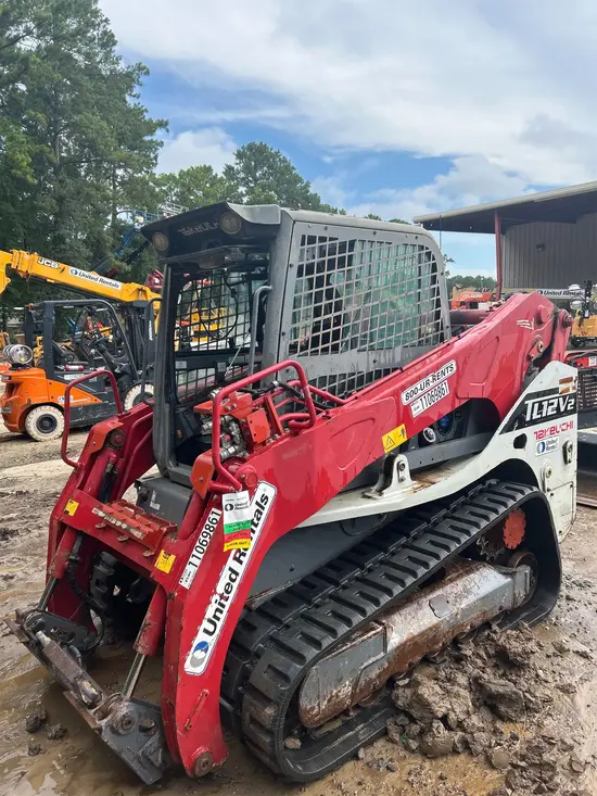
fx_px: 598
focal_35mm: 26
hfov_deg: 53.1
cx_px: 298
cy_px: 398
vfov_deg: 67.3
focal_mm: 5.7
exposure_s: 1/1511
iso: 50
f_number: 1.5
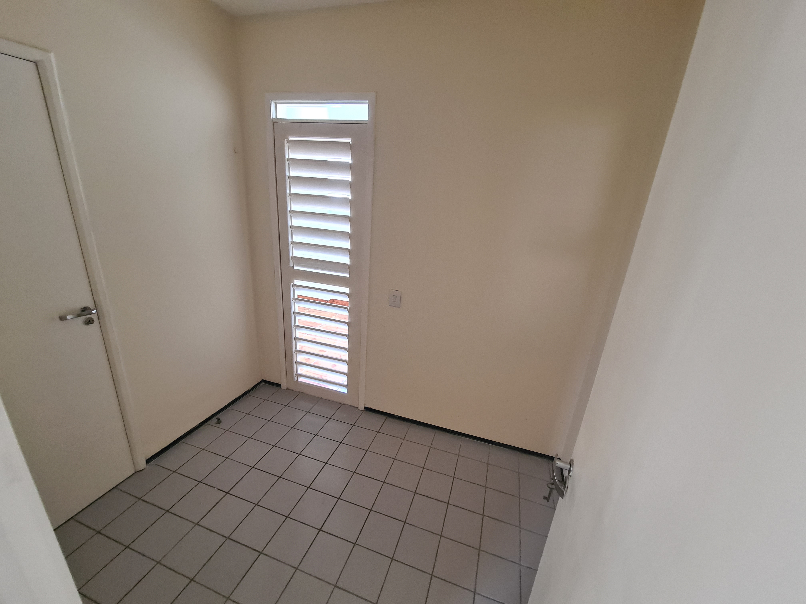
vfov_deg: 89.9
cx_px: 403
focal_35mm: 13
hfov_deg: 106.2
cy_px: 302
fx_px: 303
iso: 320
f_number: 2.2
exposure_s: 1/60
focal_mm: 2.2
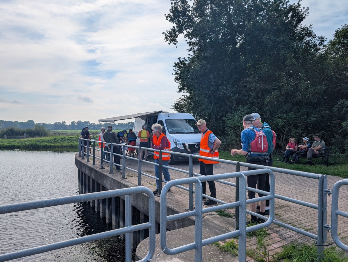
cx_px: 174
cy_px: 131
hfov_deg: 71.5
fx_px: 242
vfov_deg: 56.9
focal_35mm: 24
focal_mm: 6.9
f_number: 1.68
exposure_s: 1/1961
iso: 22
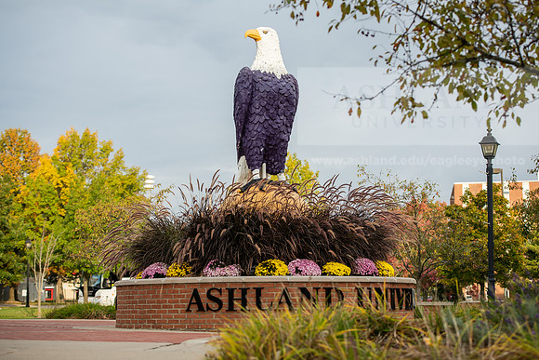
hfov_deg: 28.8
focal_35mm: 70
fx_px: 1048
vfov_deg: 19.5
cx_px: 270
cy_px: 180
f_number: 3.5
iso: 200
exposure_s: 1/400
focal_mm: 70
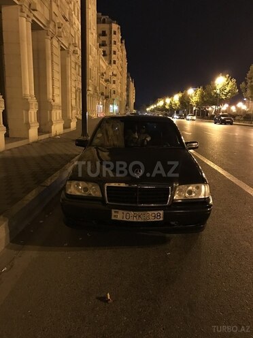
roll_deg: -1.1
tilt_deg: -10.6
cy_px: 169
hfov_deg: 49.7
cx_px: 126
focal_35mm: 28
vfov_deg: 63.4
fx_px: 273
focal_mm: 3.99
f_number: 1.8
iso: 80
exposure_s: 1/6
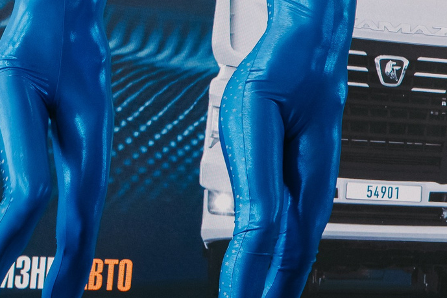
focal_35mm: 104
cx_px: 718
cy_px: 46
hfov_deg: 17.2
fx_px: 1292
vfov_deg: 13.1
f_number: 4.5
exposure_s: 1/125
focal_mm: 28
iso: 500
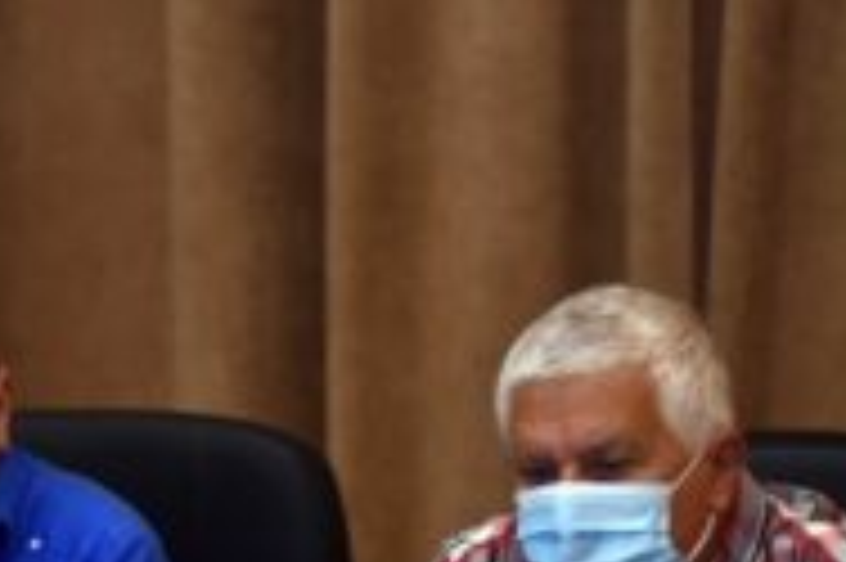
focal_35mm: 315
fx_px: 7396
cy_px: 351
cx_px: 194
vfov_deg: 4.4
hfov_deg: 6.5
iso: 1600
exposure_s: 1/160
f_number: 2.8
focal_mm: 145
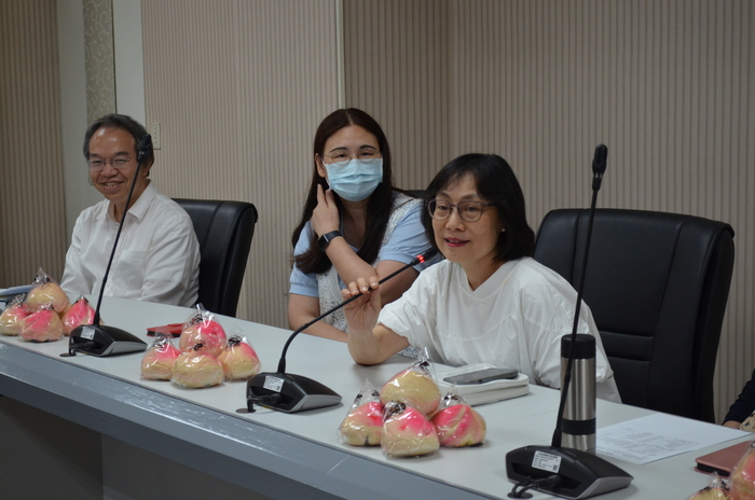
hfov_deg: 28.1
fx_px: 1507
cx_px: 378
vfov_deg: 18.9
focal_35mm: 72
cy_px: 250
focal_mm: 48
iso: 1000
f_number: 5.3
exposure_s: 1/125
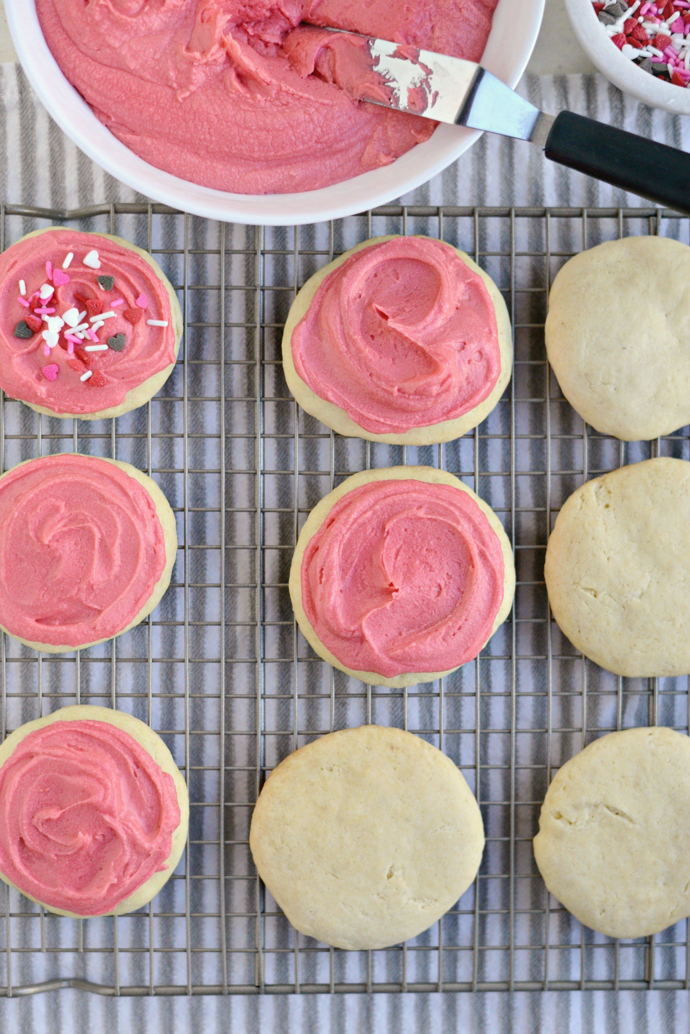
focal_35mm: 50
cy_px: 517
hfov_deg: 27.0
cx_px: 345
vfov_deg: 39.6
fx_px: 1436
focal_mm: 50
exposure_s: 1/1000
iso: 1400
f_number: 2.8
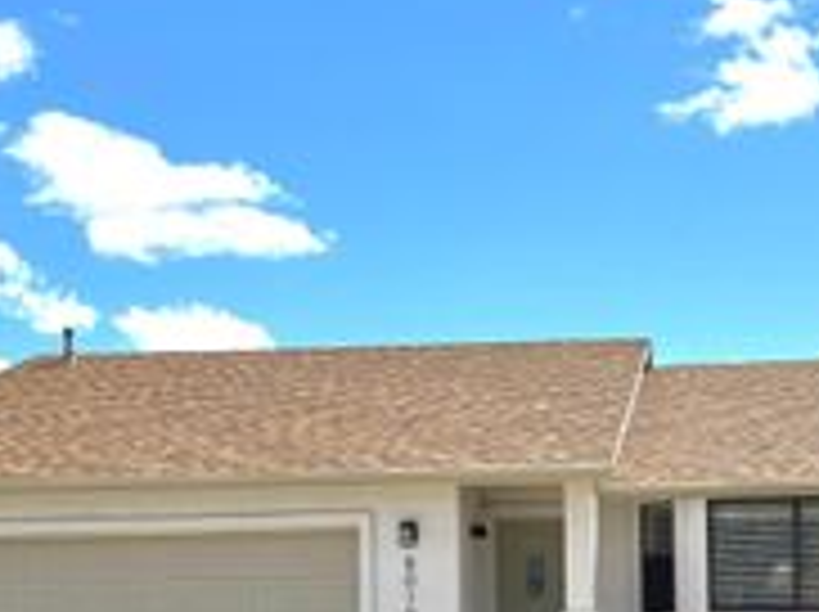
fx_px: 1559
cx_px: 572
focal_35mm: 66
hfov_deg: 29.1
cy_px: 565
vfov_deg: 21.6
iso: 100
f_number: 1.78
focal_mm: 6.76
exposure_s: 1/7937
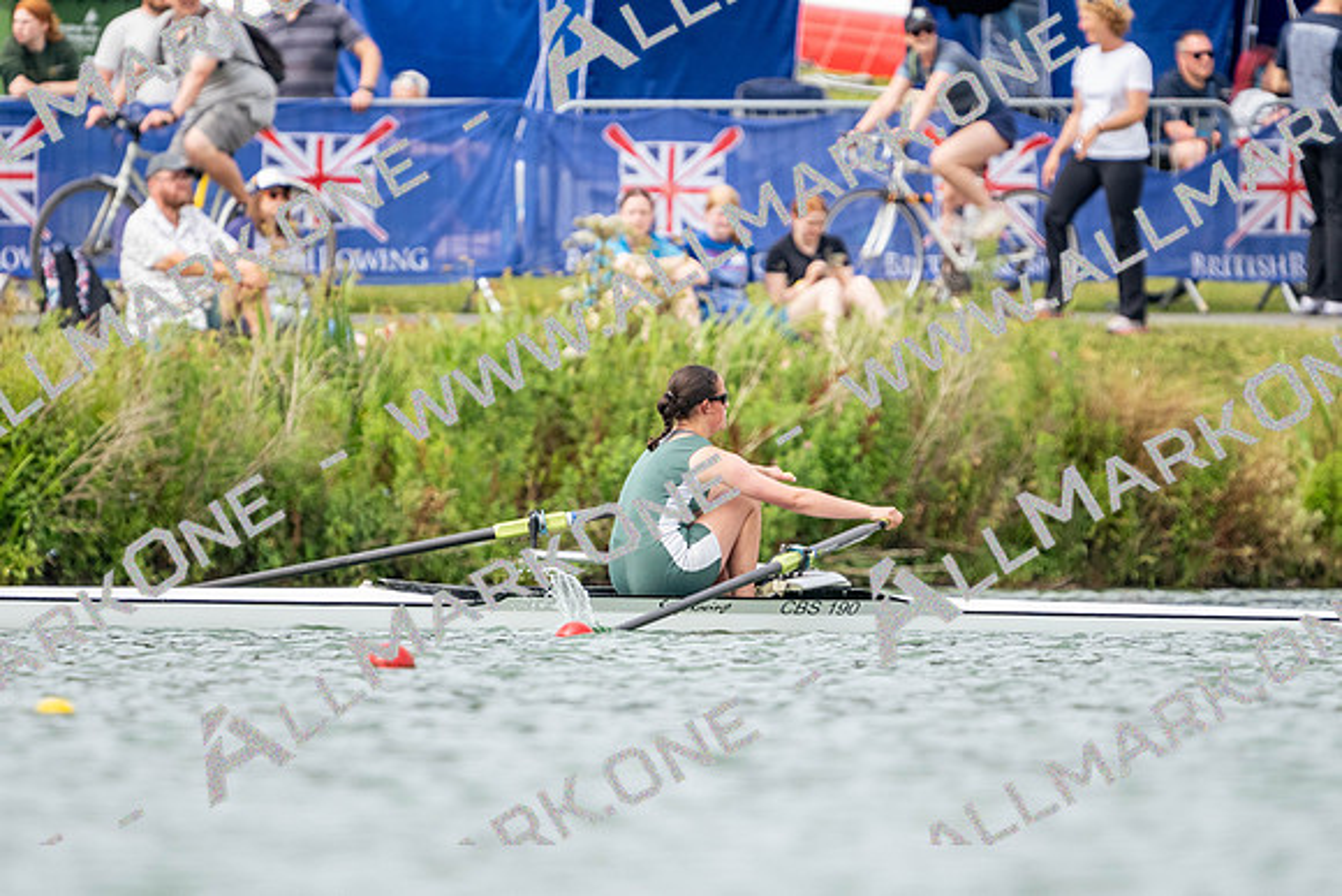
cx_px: 671
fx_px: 33221
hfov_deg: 2.3
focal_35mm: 891
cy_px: 448
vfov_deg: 1.5
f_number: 6.3
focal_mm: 594
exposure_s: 1/1600
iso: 640
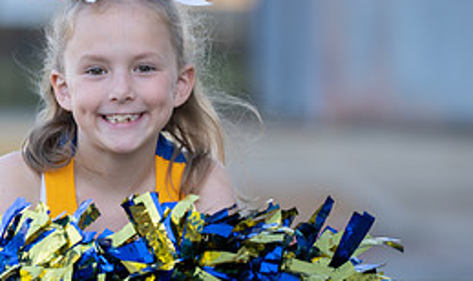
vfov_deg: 3.6
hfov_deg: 6.0
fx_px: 4477
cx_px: 93
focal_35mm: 352
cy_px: 185
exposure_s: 1/400
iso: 125
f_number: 2.8
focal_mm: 143
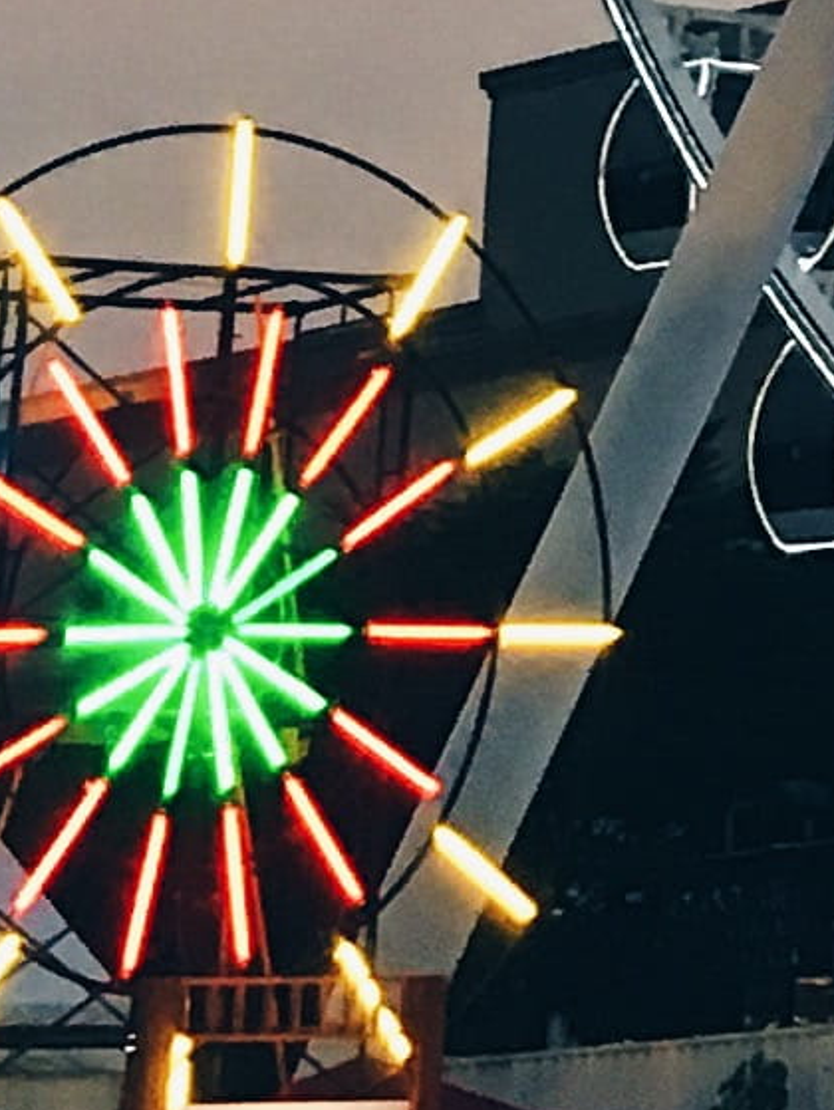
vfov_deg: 8.1
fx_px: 6706
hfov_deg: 6.8
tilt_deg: +25.7
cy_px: -2182
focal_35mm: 209
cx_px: 1896
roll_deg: +0.7
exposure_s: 1/33
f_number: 2.2
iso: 50
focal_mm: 4.15
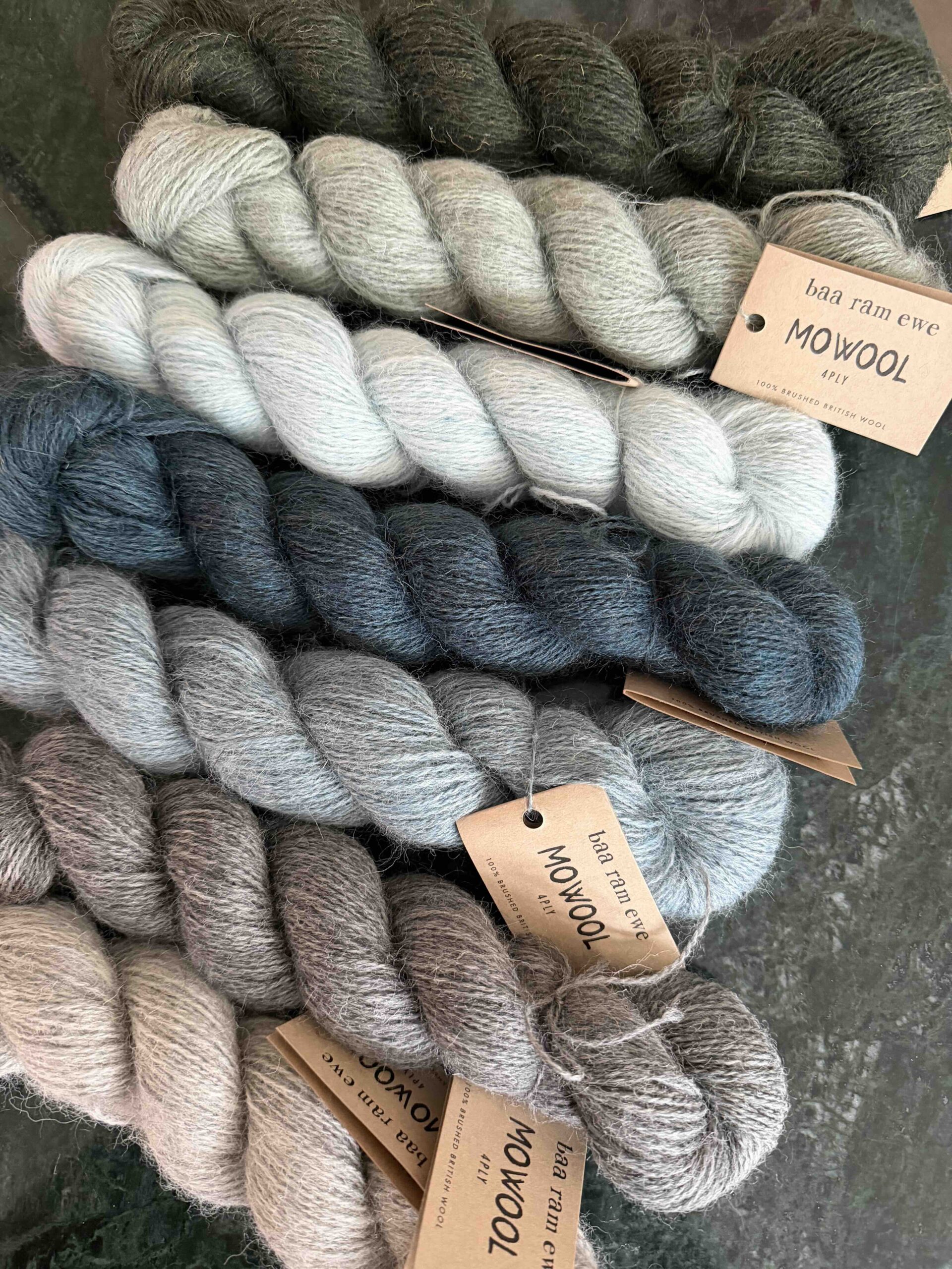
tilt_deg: -79.3
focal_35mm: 24
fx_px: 880
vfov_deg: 71.6
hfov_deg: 56.8
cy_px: 634
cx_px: 476
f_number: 1.78
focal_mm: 6.76
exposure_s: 1/50
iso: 800
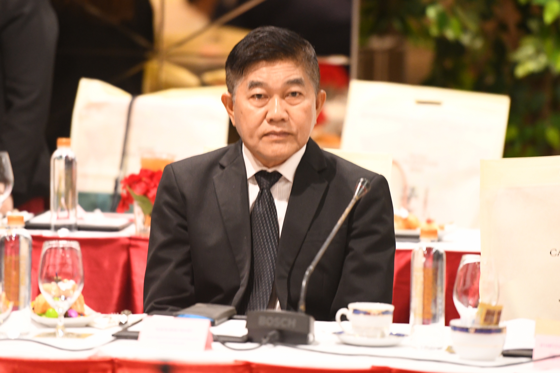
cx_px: 280
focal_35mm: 200
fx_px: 3111
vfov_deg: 6.9
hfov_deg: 10.3
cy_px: 186
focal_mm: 200
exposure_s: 1/100
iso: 2500
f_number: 2.8
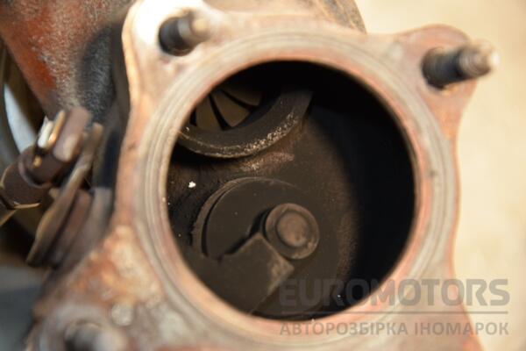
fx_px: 2301
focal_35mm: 158
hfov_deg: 13.0
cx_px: 263
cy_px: 176
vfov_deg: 8.7
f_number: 5.6
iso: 800
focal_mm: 105
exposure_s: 1/80
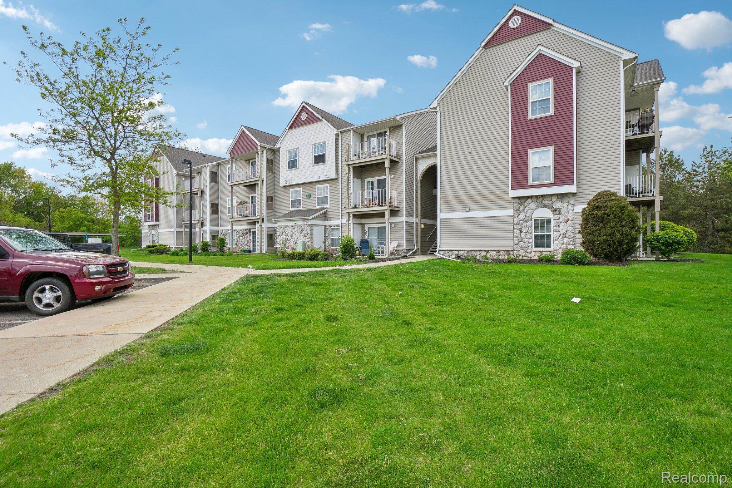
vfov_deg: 72.0
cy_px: 244
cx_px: 366
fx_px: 335
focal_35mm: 16
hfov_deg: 95.0
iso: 100
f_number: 8
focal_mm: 11
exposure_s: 1/200
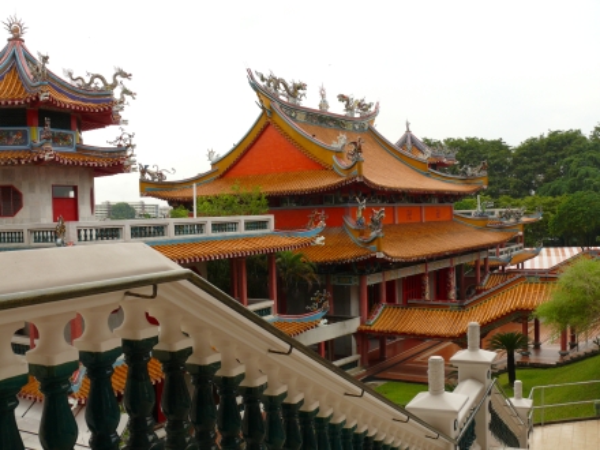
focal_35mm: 35
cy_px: 225
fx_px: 607
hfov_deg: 52.6
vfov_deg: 40.7
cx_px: 300
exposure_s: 1/200
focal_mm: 7.4
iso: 100
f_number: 5.6
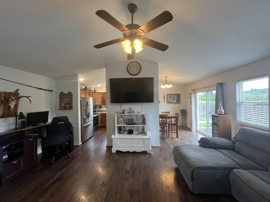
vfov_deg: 89.9
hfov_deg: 106.2
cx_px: 135
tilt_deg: +0.4
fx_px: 101
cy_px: 101
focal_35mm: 13
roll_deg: +0.6
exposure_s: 1/120
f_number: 1.8
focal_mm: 1.57
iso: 200
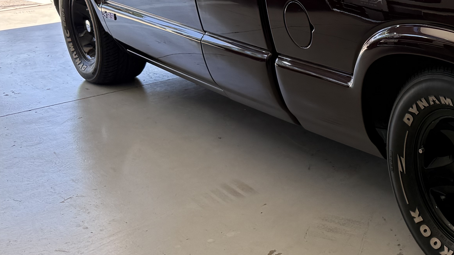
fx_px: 770
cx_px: 538
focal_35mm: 64
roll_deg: +0.5
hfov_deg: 28.7
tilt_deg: -14.3
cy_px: 42
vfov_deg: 18.6
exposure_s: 1/290
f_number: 1.78
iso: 100
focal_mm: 6.76
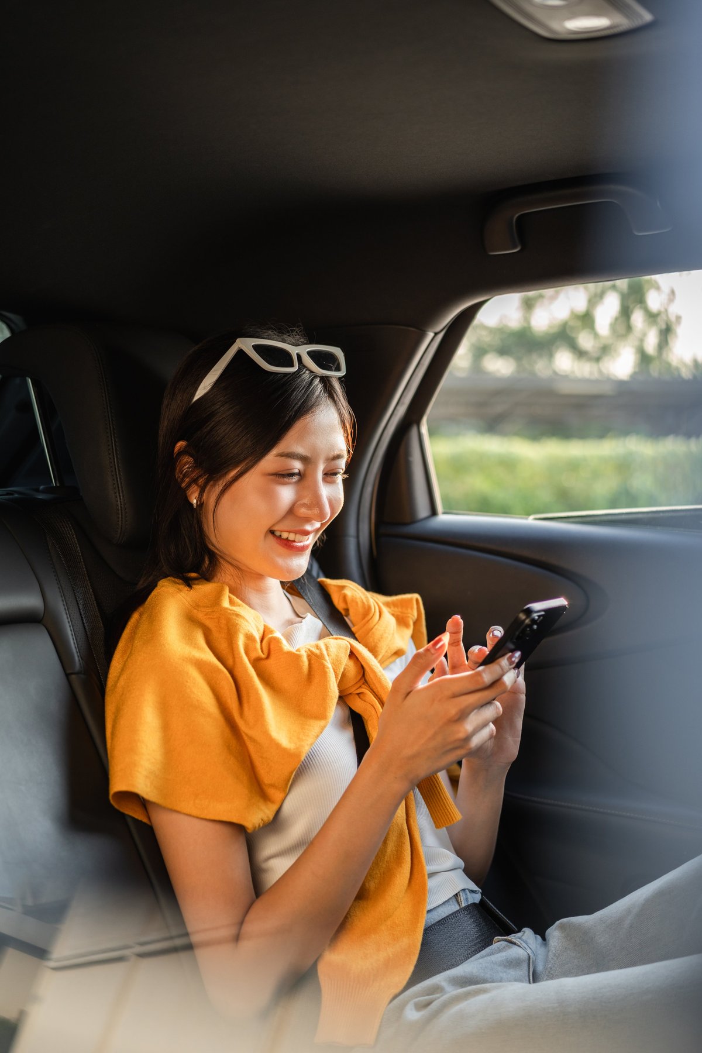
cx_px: 351
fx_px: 1316
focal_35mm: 45
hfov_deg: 29.9
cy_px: 526
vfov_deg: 43.6
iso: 250
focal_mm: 45
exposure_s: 1/250
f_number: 2.8
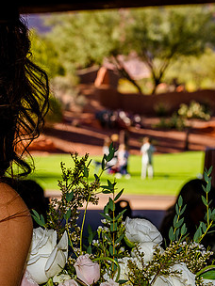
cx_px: -8
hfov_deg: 10.6
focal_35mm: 139
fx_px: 1151
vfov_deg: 14.2
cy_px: 130
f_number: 8
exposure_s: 1/125
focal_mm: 62
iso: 125
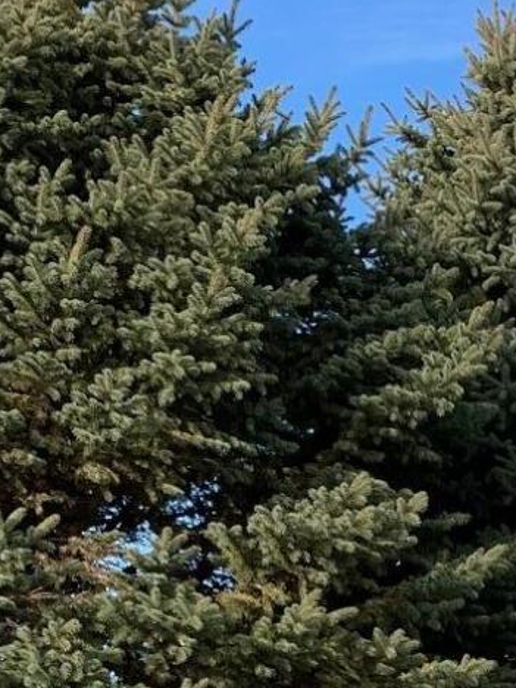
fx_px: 2206
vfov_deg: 16.2
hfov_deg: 13.0
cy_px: 1029
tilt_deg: -4.3
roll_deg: +2.8
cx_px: 629
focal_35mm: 111
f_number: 1.8
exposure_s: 1/991
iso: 25
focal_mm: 4.25
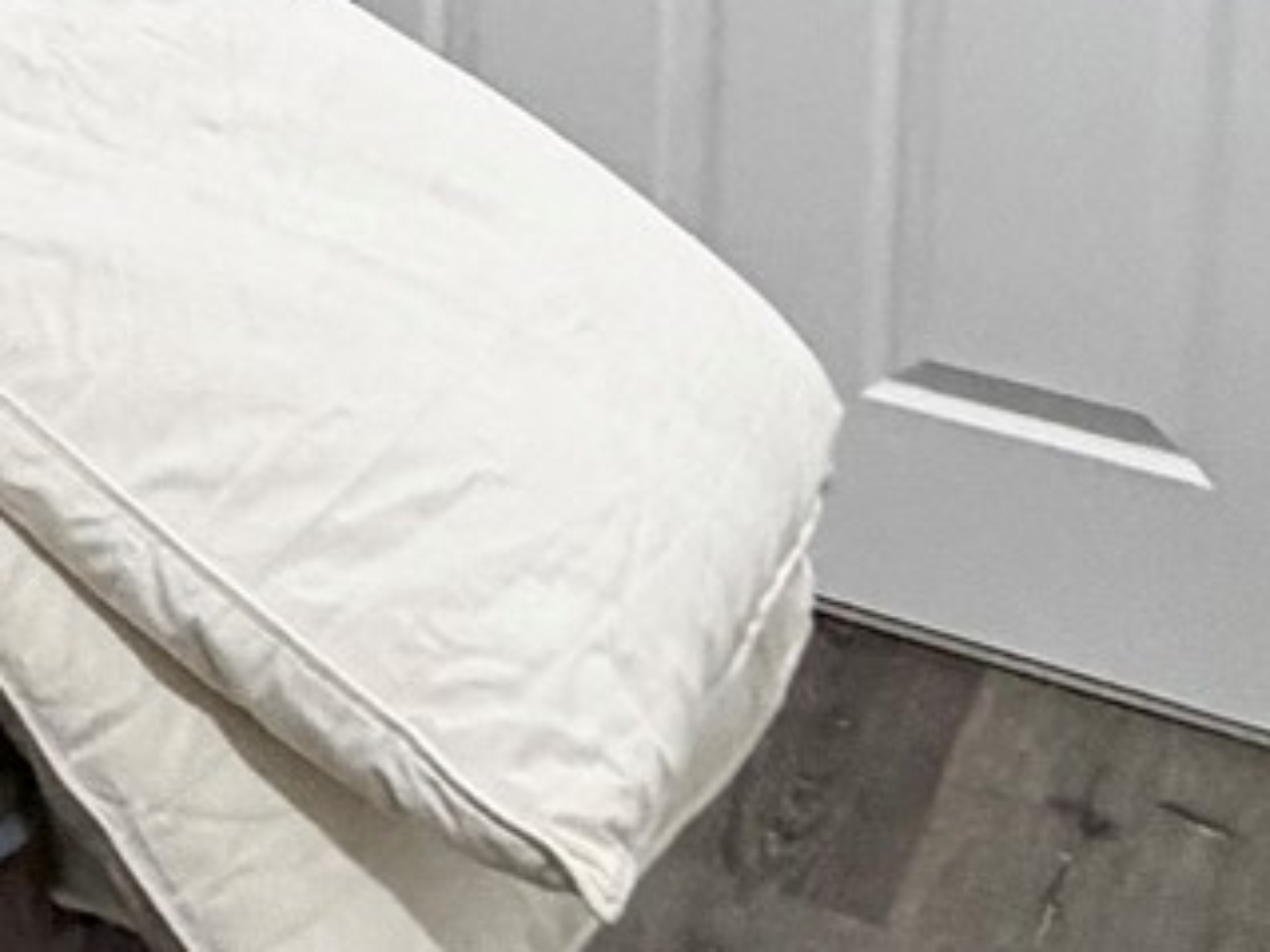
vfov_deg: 13.9
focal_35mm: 90
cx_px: -1592
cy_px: -944
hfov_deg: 15.2
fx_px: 3301
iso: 160
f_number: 2.2
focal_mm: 2.22
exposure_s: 1/60
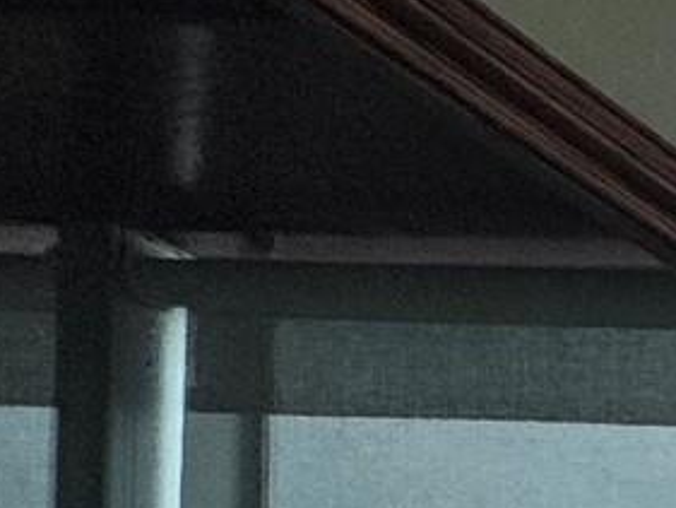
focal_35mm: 102
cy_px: 1329
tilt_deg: +1.5
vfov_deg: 11.3
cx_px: 2257
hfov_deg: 10.1
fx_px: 1993
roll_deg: -0.3
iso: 40
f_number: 2.2
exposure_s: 1/1126
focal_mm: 2.22
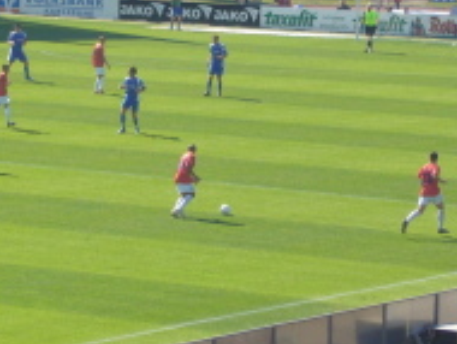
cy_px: 69
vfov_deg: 5.4
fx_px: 3648
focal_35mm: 276
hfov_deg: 7.1
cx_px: 19
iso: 80
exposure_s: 1/200
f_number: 5
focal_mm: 17.4
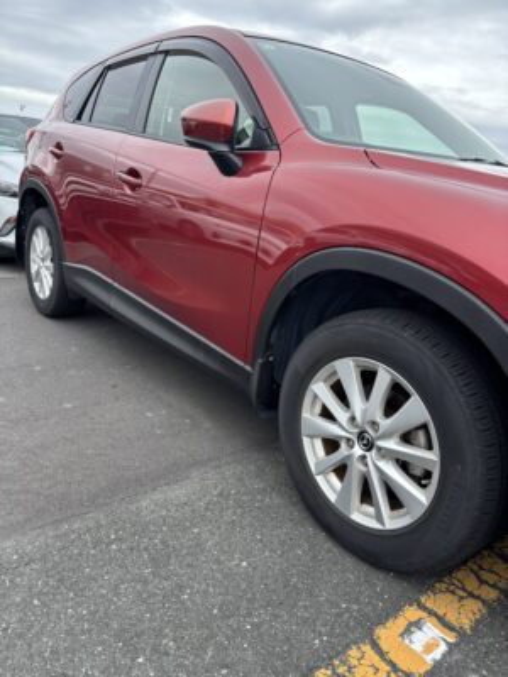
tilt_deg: -17.7
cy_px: 338
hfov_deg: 53.1
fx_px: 509
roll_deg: -8.0
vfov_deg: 67.3
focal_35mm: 26
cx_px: 254
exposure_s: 1/837
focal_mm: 5.96
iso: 50
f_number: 1.6
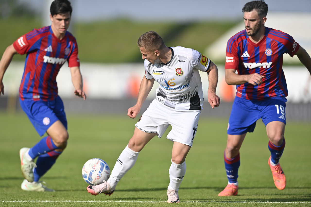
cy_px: 104
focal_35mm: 400
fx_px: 3455
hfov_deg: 5.2
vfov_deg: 3.4
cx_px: 156
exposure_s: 1/4000
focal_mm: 400
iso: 160
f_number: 2.8
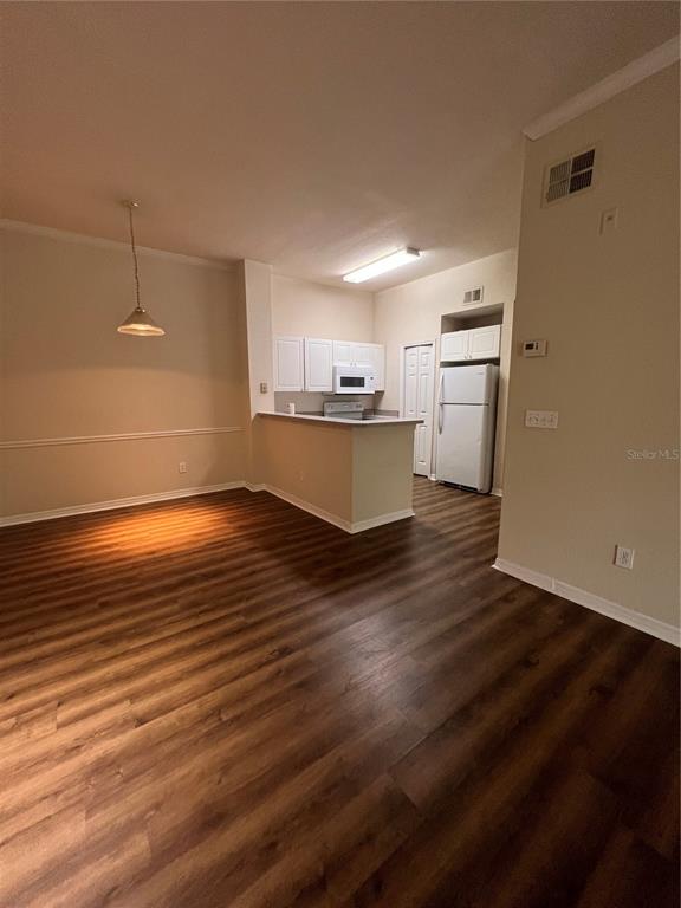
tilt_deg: -9.3
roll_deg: -0.9
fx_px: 341
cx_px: 340
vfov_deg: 106.2
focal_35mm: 13
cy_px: 454
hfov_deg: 89.9
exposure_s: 1/98
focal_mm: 1.57
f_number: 1.8
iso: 250
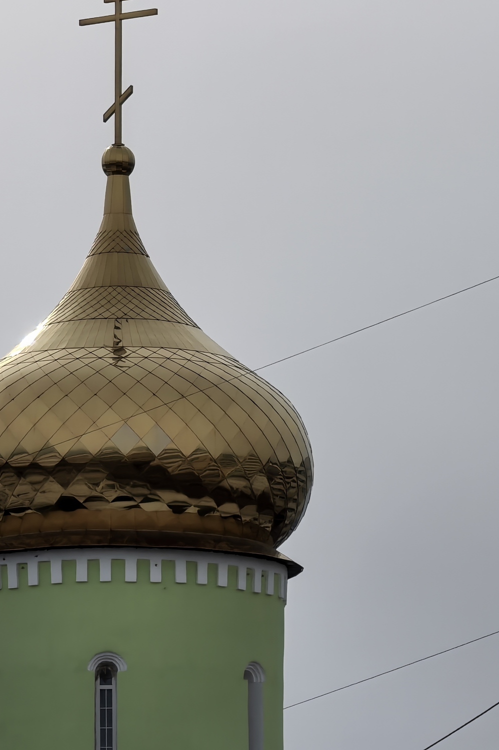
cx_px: 36
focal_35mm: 375
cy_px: 375
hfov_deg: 3.7
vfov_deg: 5.5
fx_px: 7800
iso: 50
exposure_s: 1/2481
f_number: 2.1
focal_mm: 15
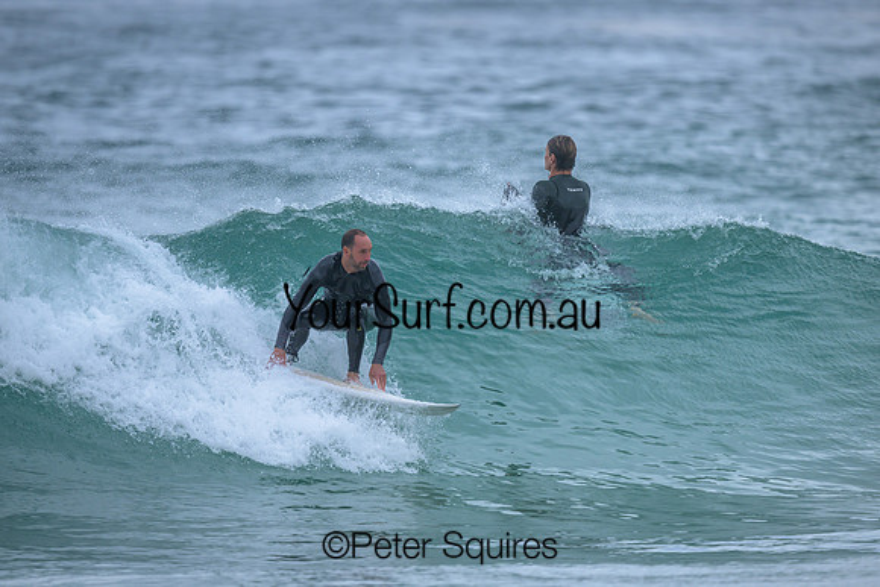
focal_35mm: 800
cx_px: 440
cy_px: 294
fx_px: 19559
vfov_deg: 1.7
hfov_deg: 2.6
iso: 400
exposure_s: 1/2000
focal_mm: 800
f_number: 6.3
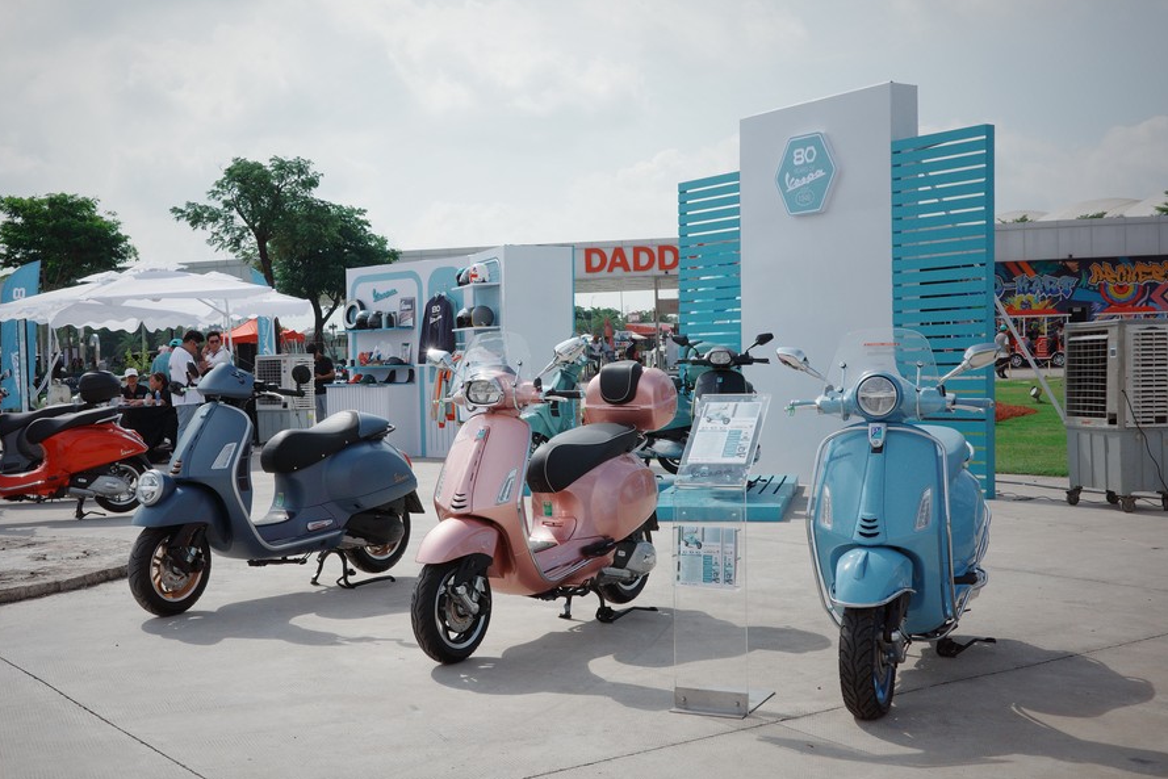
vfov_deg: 29.9
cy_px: 384
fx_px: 1460
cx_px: 515
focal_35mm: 45
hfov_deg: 43.5
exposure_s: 1/800
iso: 200
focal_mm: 26
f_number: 8
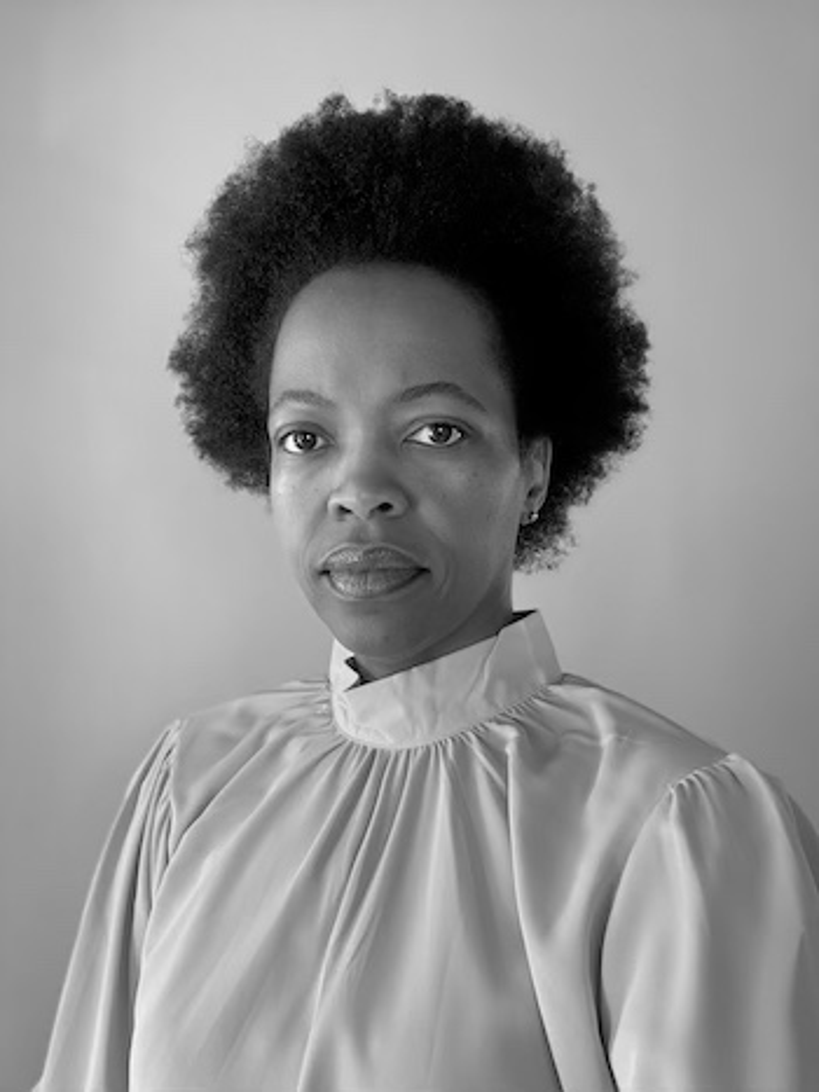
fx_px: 947
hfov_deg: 46.8
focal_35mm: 30
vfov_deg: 60.0
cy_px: 546
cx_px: 410
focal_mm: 2.69
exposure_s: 1/60
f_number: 1.9
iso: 125
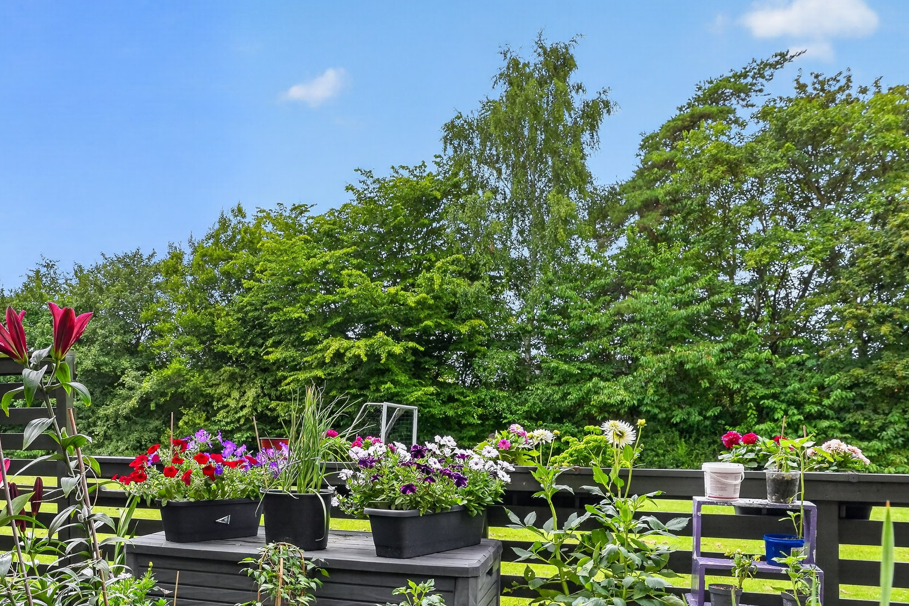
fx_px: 783
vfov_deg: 41.3
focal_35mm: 31
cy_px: 438
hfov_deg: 57.6
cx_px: 240
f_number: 8
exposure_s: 1/160
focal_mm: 20
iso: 400
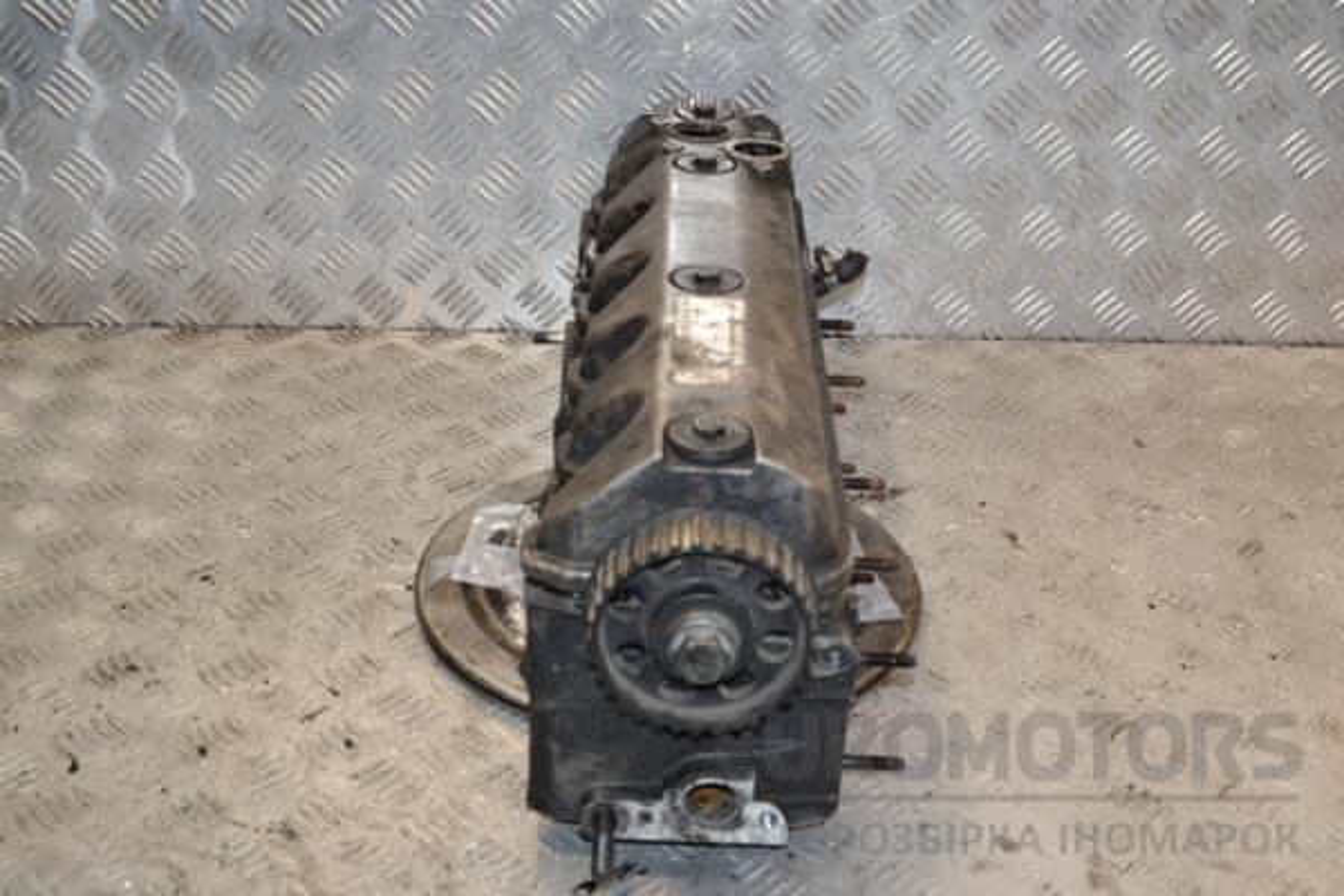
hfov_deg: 41.1
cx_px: 672
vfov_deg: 28.1
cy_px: 448
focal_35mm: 48
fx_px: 1792
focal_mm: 32
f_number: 7.1
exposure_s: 1/200
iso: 800
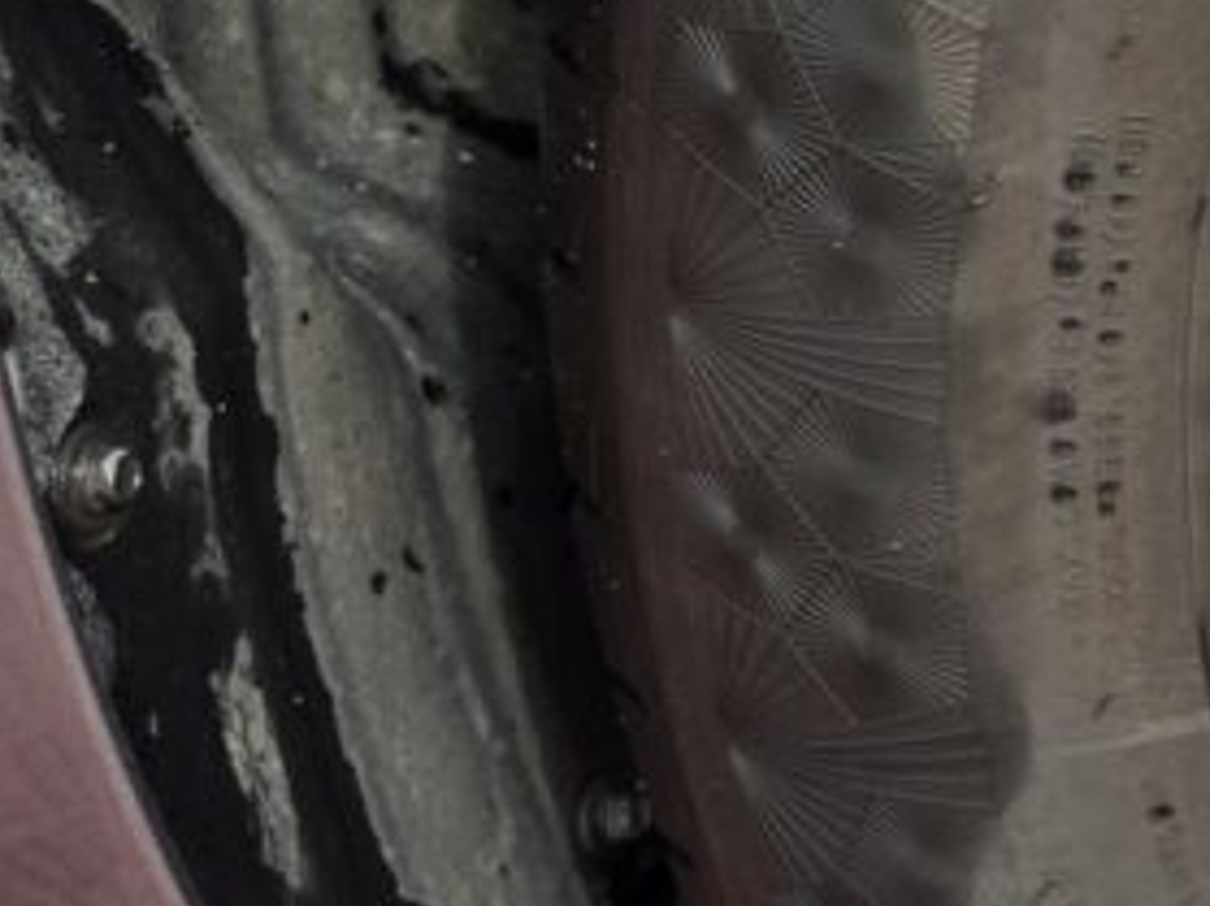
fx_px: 4612
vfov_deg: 11.2
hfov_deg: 11.9
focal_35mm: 132
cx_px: 2945
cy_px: 143
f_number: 1.4
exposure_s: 1/1829
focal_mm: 6.5
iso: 64
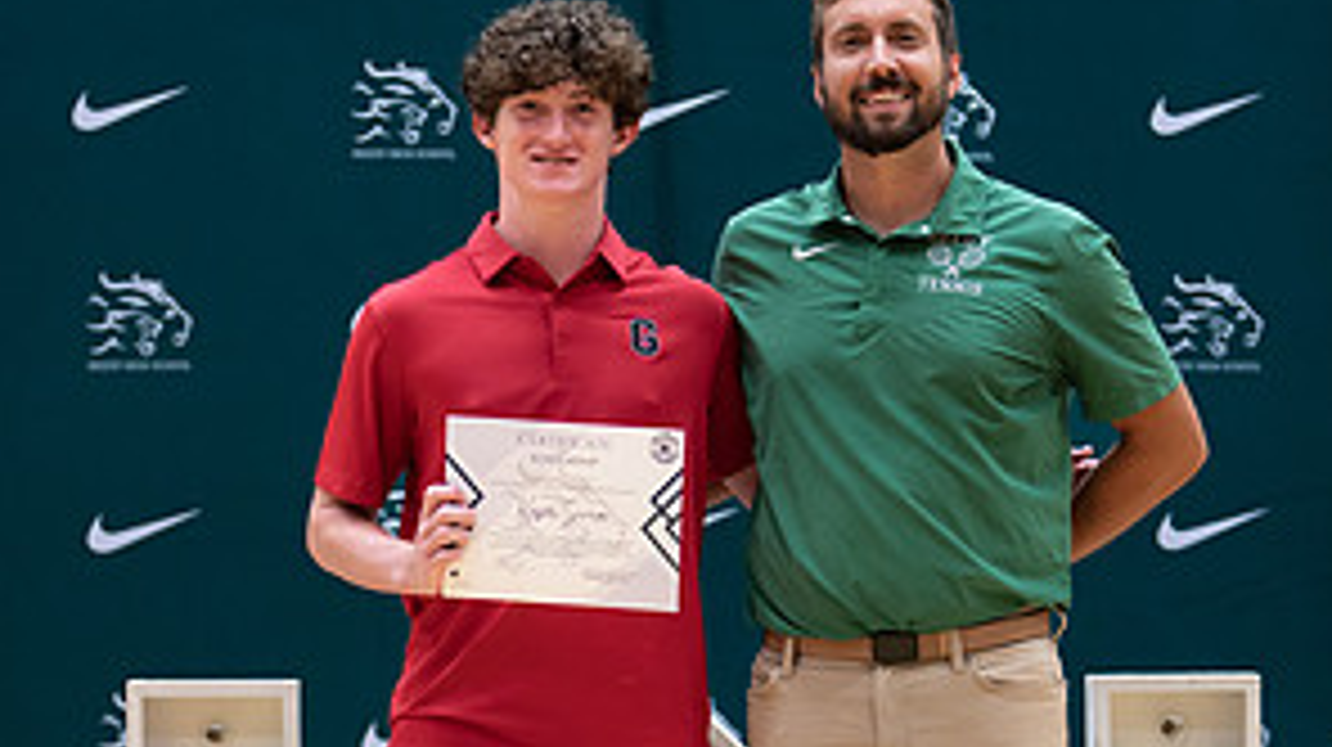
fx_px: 4835
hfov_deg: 15.7
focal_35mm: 137
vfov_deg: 8.8
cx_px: 759
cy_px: 692
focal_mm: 50
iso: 400
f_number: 1.2
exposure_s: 1/320
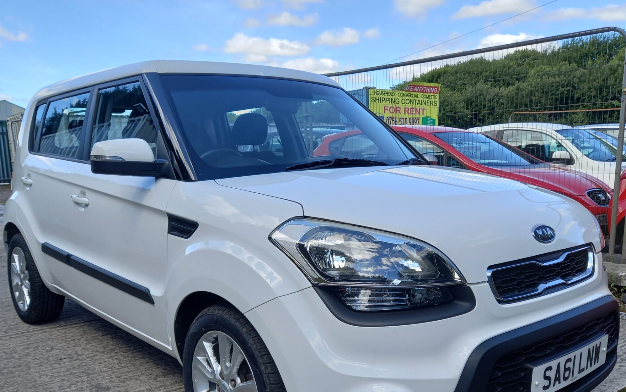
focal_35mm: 34
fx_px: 580
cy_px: 256
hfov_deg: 56.7
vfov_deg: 36.9
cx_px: 314
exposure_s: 1/250
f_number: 2
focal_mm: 4.6
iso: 25
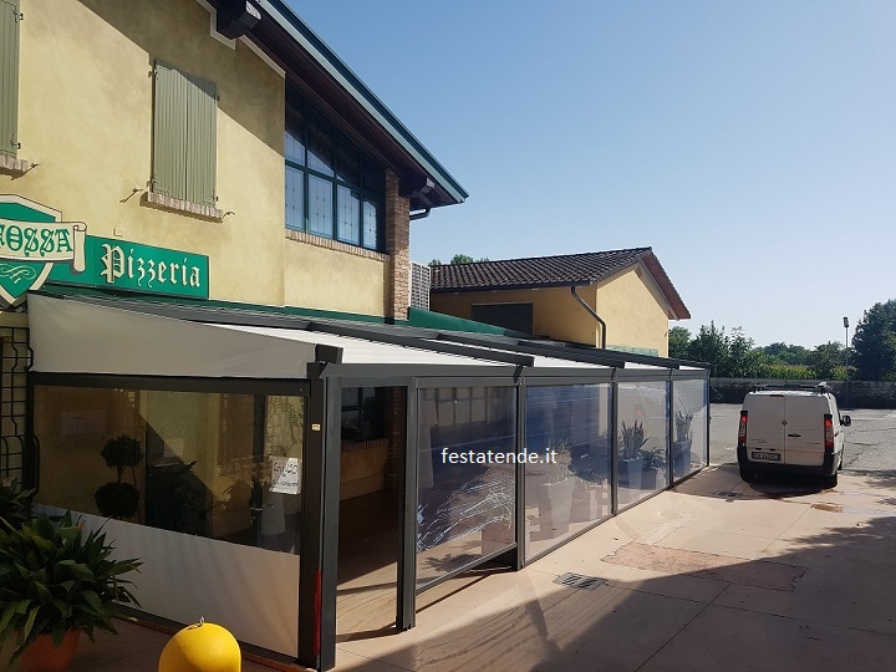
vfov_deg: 53.1
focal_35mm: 26
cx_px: 448
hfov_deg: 67.3
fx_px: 673
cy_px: 336
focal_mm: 4.2
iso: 50
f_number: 1.7
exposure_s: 1/3048
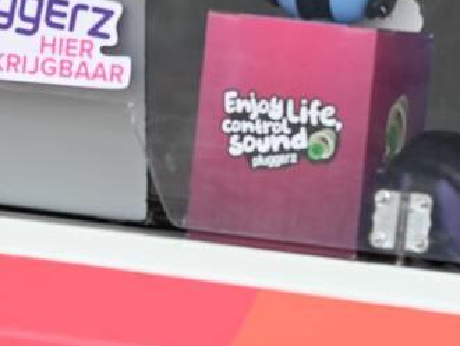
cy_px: -94
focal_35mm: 346
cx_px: 190
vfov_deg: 4.3
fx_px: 4601
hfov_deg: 5.7
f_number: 4.5
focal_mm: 120
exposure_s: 1/250
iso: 250
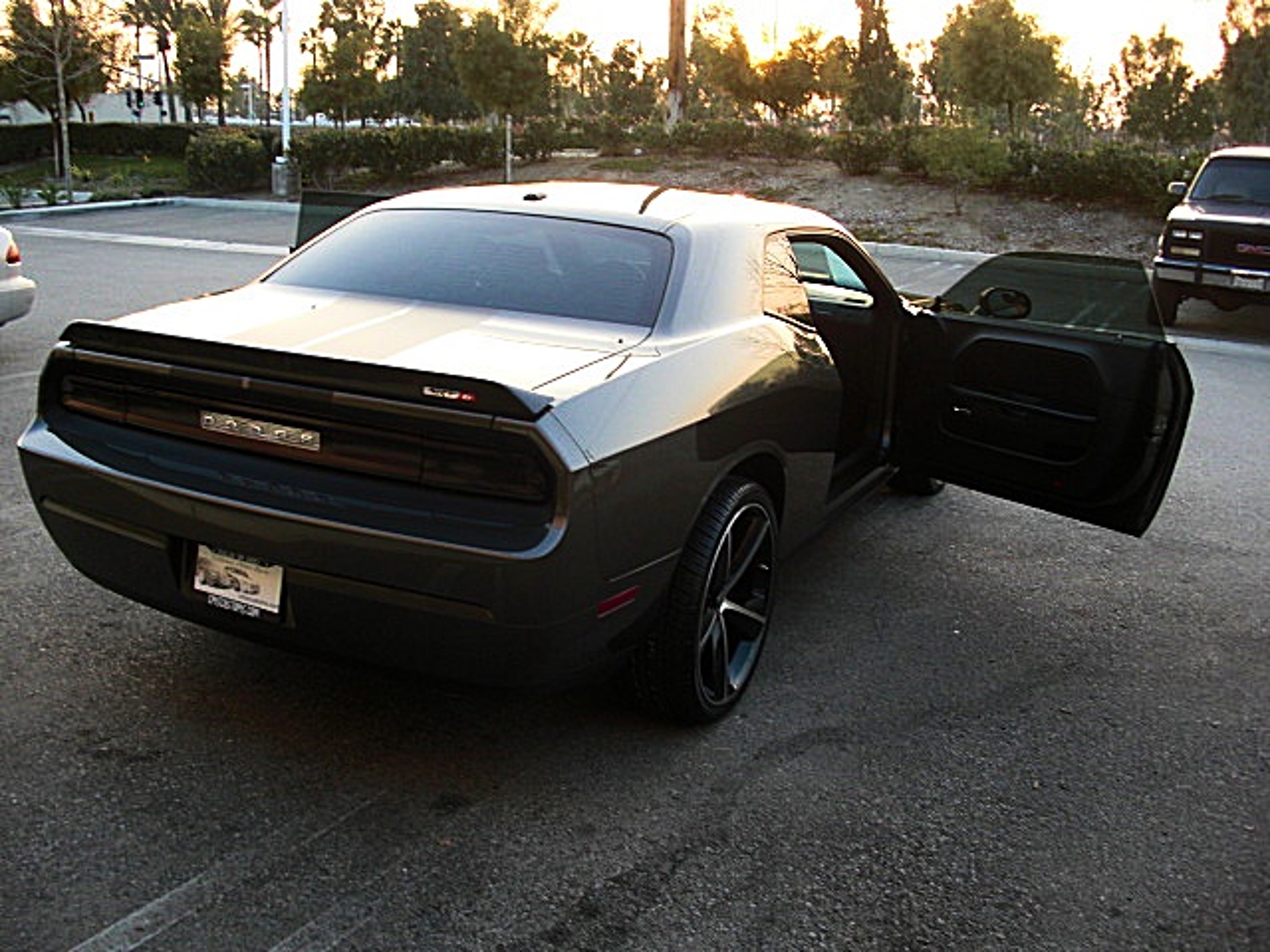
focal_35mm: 36
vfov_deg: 39.7
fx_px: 1321
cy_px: 476
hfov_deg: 51.4
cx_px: 635
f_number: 2.8
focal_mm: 6.3
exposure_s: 1/100
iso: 100
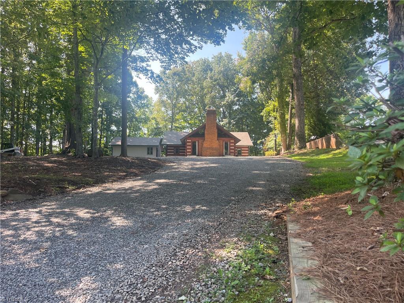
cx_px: 202
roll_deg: -0.8
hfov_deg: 67.3
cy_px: 152
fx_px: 303
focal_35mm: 26
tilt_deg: +3.3
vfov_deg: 53.1
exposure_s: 1/350
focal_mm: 5.1
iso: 50
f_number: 1.6
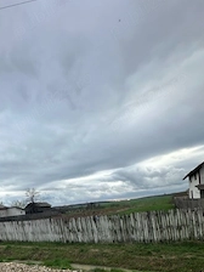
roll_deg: +4.0
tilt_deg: -1.4
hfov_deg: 54.3
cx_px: 78
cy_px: 211
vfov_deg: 64.3
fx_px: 196
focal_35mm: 25
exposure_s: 1/572
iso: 40
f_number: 2.2
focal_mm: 2.22
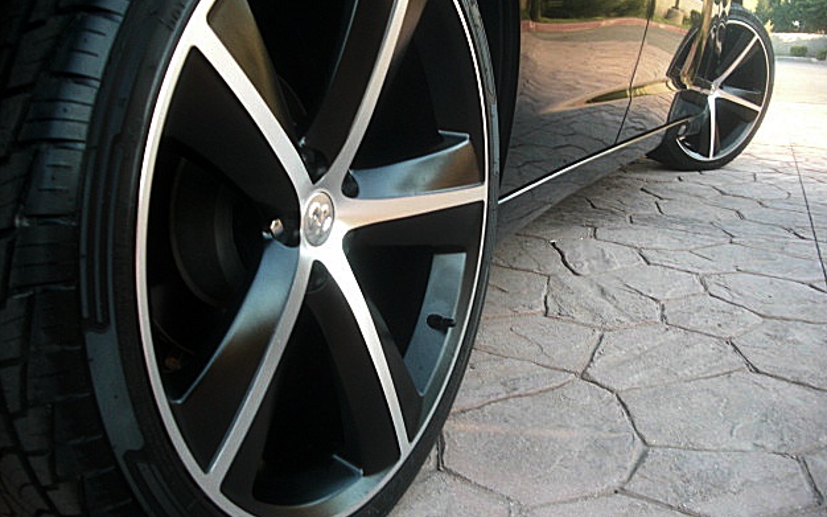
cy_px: 250
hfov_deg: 50.4
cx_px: 415
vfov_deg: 32.8
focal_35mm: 39
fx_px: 879
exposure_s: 1/100
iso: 200
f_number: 2.8
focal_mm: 6.3
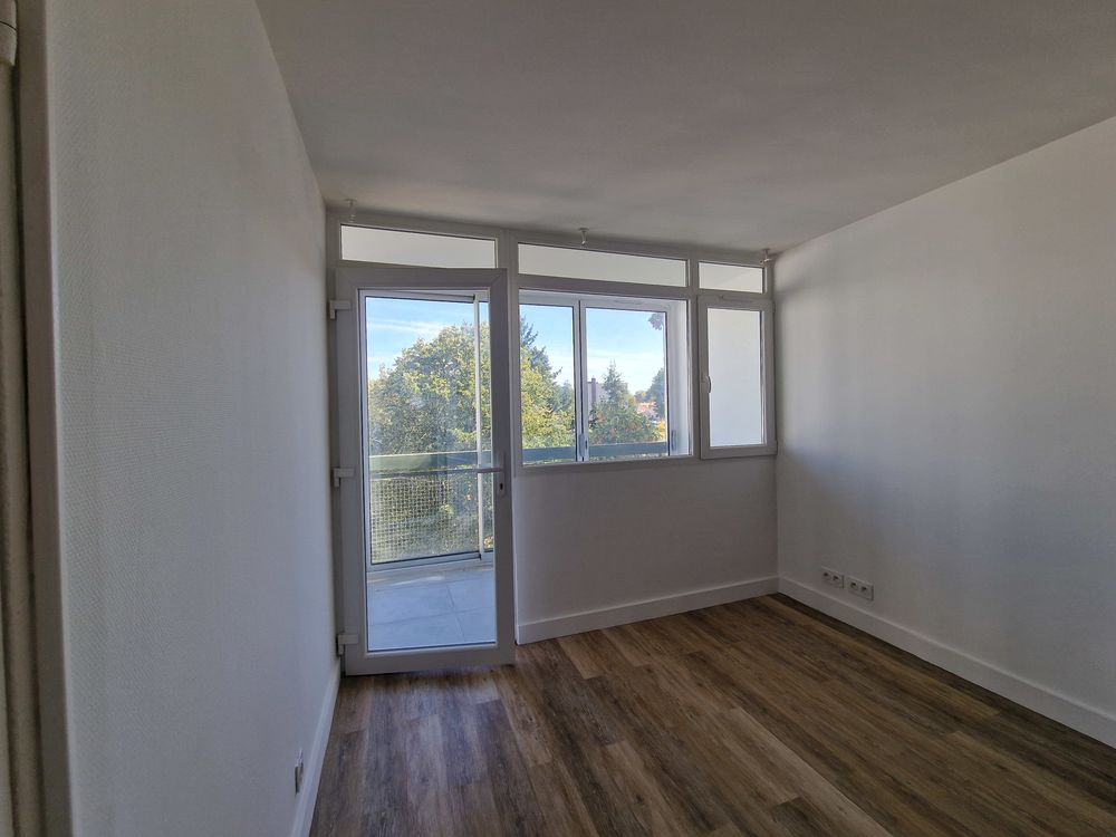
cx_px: 558
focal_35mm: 13
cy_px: 418
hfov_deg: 106.2
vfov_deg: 89.9
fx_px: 419
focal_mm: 2.2
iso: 50
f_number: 2.2
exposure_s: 1/225
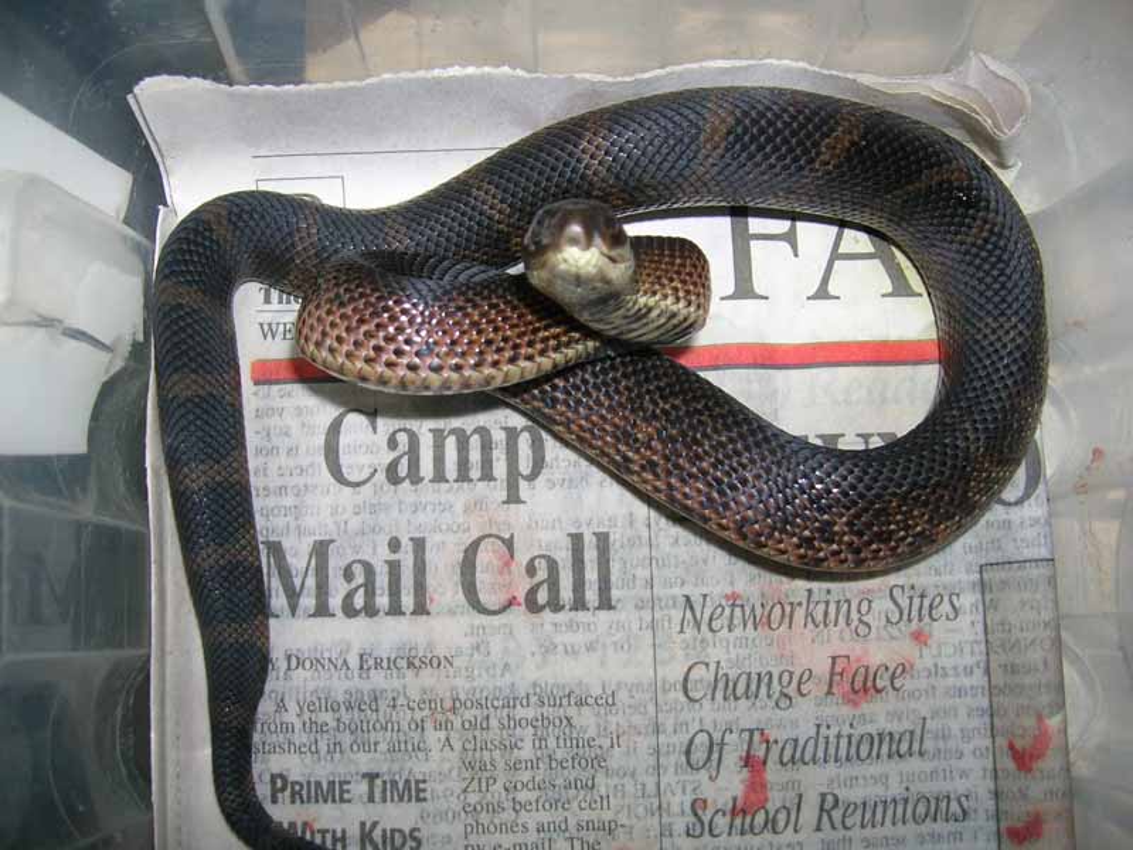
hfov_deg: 54.0
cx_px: 566
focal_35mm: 34
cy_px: 425
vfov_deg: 41.8
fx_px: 1113
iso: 50
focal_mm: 5.7
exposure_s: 1/60.1
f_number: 2.9
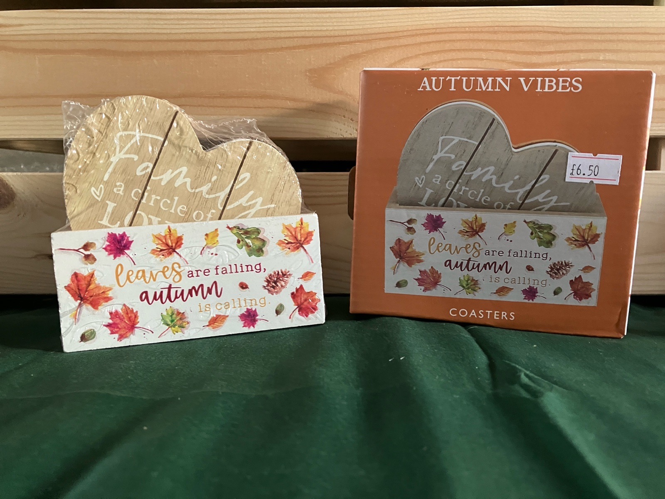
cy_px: 250
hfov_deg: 63.4
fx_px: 538
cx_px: 332
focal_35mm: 28
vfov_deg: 49.7
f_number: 1.8
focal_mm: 3.99
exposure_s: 1/30
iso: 500
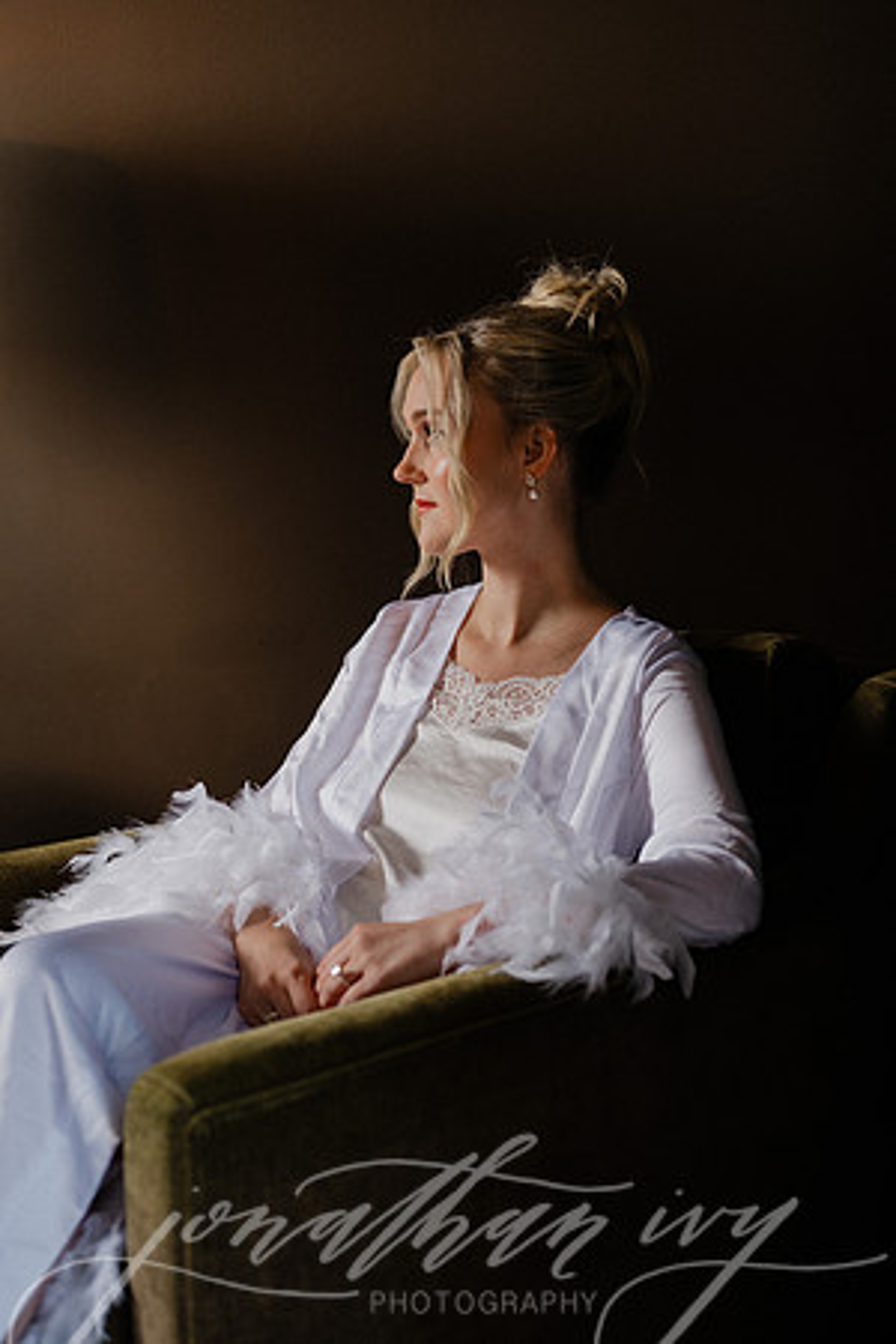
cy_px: 672
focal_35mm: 50
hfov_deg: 27.0
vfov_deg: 39.6
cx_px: 448
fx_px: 1867
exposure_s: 1/200
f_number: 2.8
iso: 640
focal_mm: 50
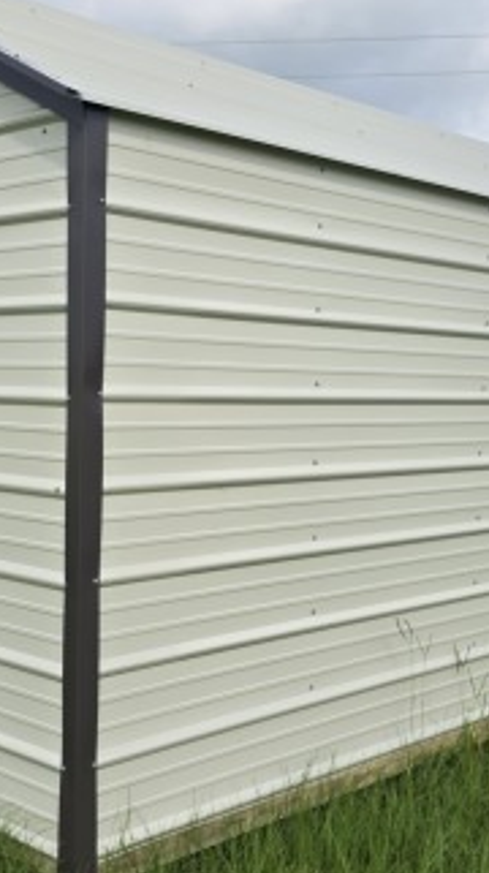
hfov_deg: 23.9
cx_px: 201
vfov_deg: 41.3
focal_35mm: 50
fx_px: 1155
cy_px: 460
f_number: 1.7
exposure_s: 1/4539
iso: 80
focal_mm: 6.3
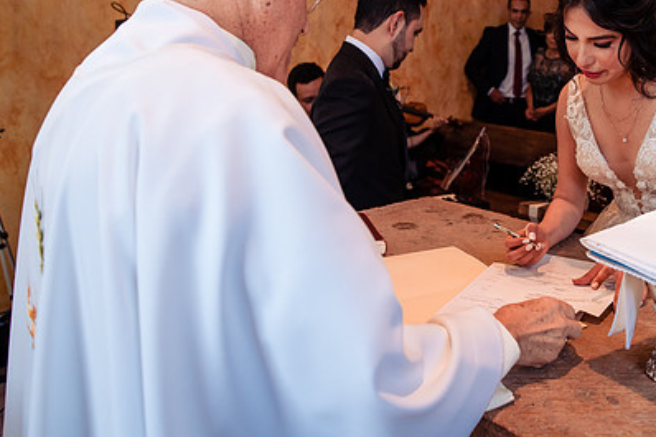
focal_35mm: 35
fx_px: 637
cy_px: 128
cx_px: 455
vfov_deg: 37.2
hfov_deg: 53.0
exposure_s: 1/200
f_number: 3.5
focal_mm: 24
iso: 1250
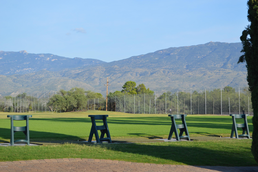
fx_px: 591
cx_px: 129
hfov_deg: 24.6
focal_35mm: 82
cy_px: 86
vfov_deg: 16.5
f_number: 7.1
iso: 100
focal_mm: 55
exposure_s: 1/200
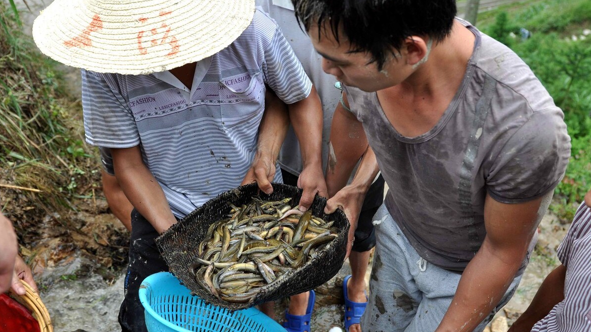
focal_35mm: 38
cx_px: 297
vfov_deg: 31.2
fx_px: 595
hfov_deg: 52.8
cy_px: 170
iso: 200
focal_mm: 24
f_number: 4.5
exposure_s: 1/400
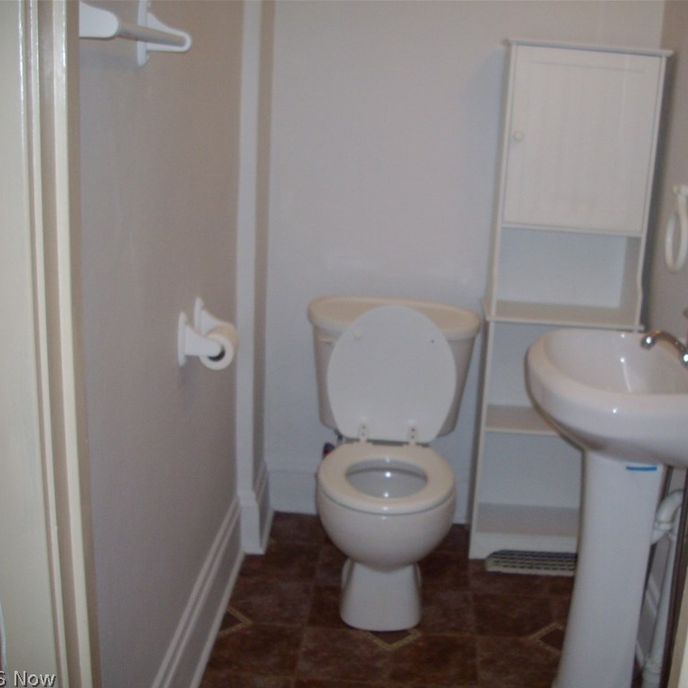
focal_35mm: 44
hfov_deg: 38.1
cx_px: 424
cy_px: 346
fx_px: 989
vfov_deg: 38.3
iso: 160
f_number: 2.8
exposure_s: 1/50
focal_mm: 6.2
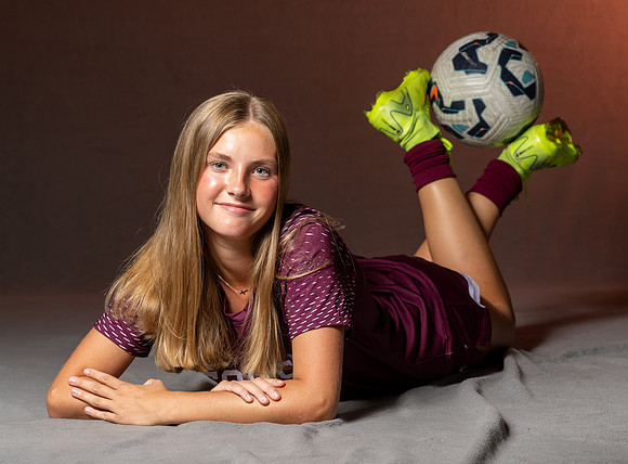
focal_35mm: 161
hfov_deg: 12.3
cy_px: 249
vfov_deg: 9.1
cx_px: 318
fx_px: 2910
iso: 80
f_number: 8
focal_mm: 135
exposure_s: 1/200
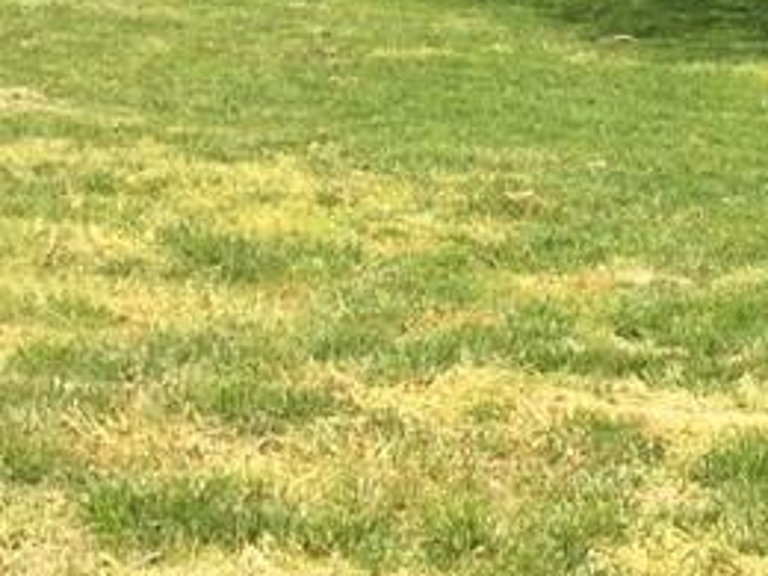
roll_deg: -0.6
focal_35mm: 114
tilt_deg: -7.3
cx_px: 992
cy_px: -254
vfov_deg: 12.4
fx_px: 2529
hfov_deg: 16.4
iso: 32
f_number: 2.2
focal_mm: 4.15
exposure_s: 1/977
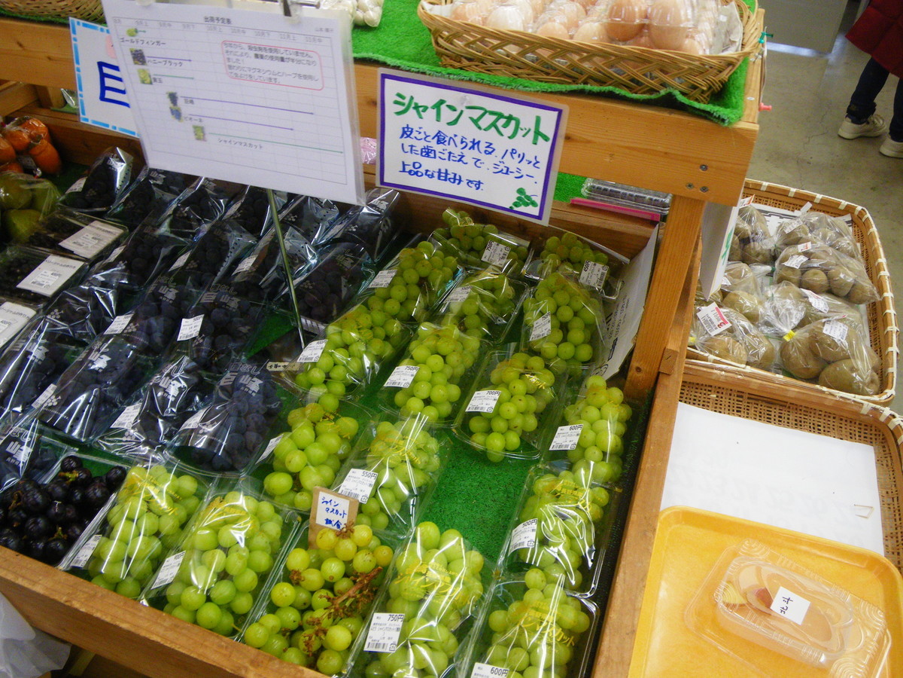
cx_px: 452
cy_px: 339
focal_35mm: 28
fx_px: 730
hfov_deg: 63.4
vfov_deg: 49.7
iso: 250
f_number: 3.5
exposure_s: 1/50
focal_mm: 5
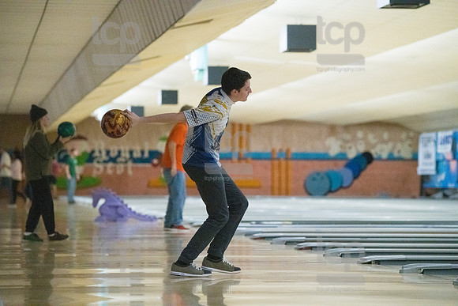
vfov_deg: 9.2
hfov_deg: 13.7
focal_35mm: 150
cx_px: 229
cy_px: 153
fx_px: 1909
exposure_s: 1/1000
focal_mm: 150
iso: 10000
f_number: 4
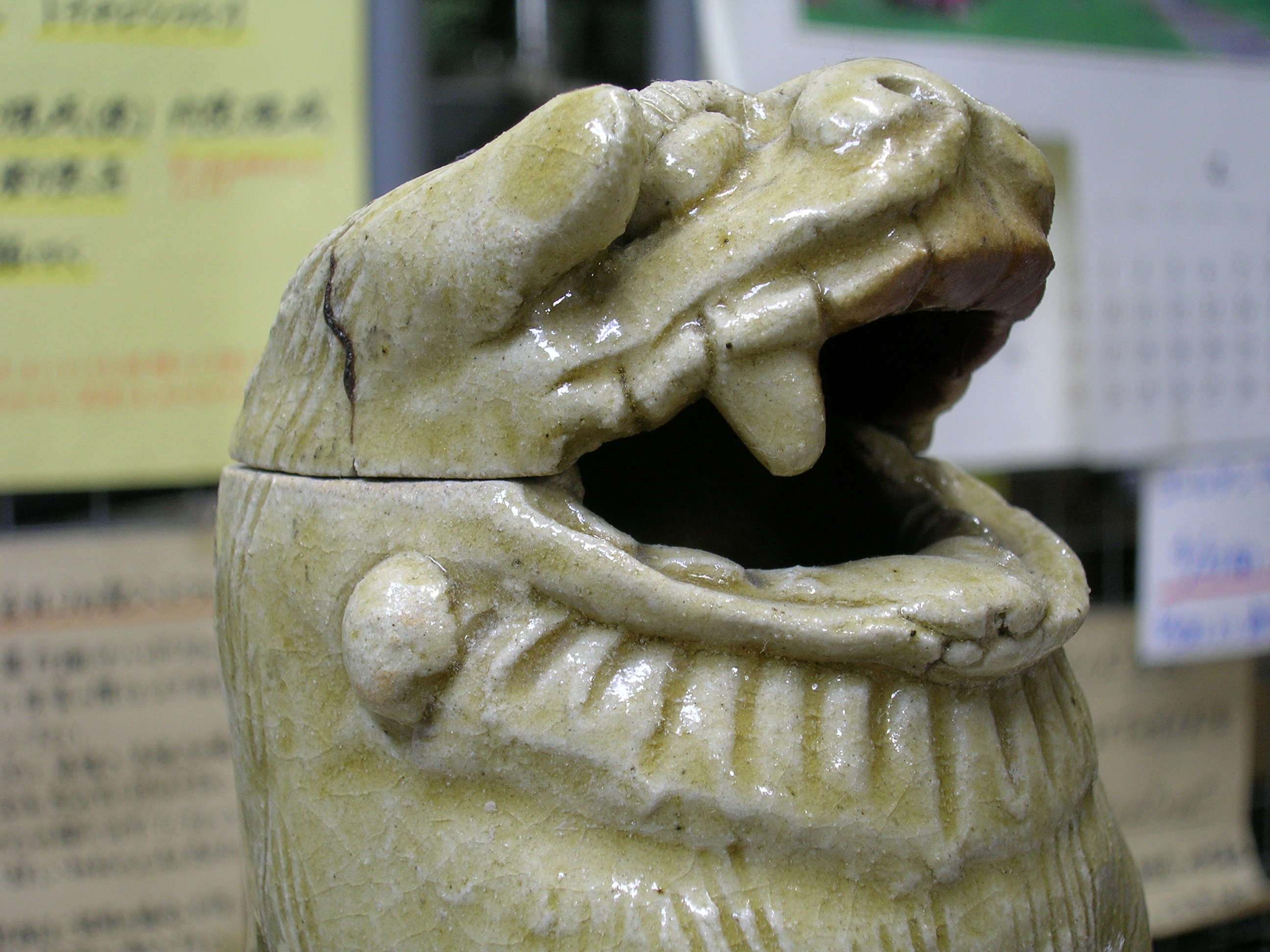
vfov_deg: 27.0
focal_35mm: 54
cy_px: 476
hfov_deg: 35.5
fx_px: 1981
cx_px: 635
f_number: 3.4
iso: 56
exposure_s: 1/3.7
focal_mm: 9
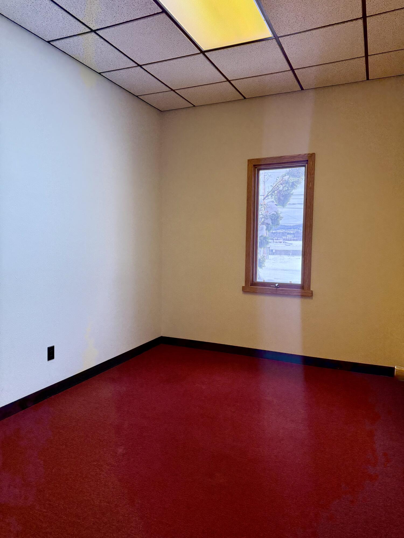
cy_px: 269
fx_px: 373
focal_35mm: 24
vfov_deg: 71.6
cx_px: 202
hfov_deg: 56.8
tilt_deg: -3.9
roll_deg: -0.5
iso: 200
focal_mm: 6.76
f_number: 1.78
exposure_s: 1/223
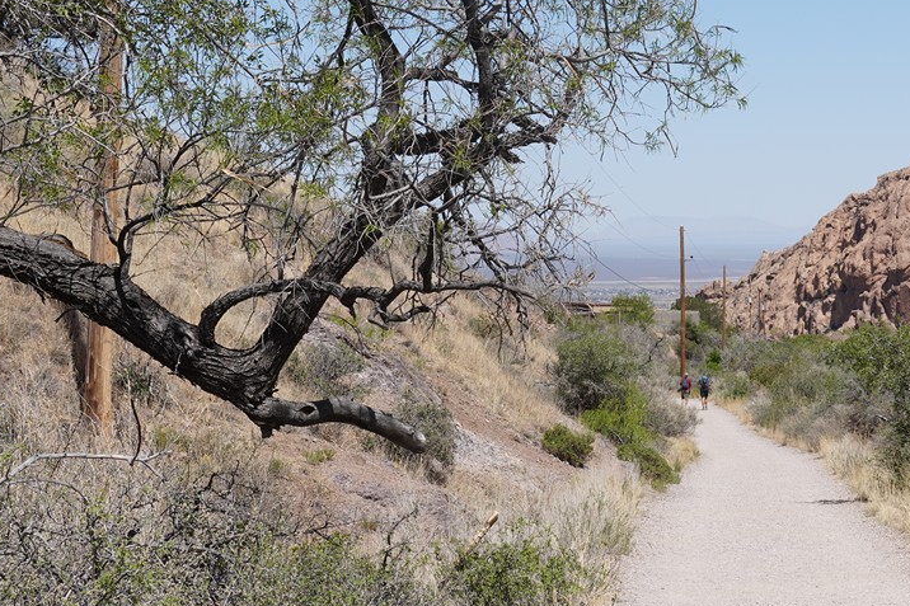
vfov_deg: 12.5
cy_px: 117
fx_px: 2754
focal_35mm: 109
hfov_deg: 18.5
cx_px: 785
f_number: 16
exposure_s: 1/100
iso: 100
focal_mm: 39
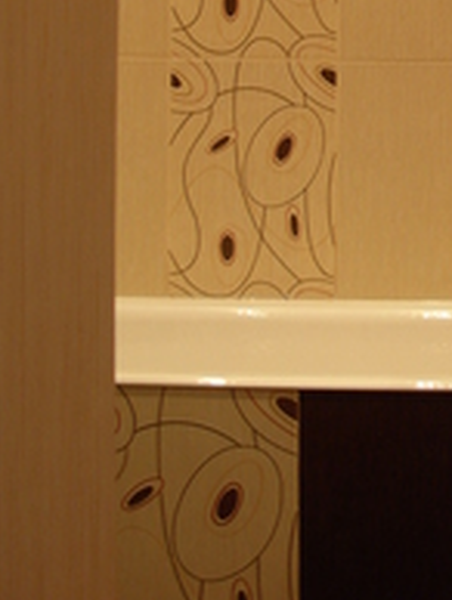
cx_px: 480
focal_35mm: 88
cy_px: -68
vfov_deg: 21.1
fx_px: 1529
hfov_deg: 16.4
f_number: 2.9
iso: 79
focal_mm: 6.3
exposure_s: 1/14.2
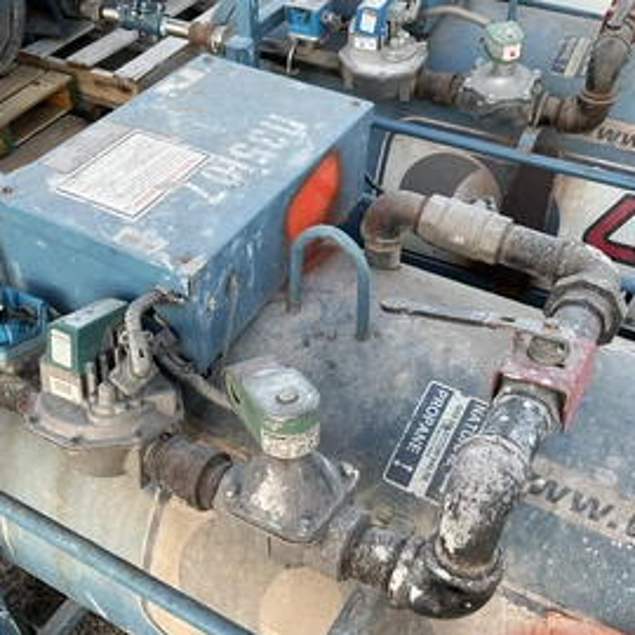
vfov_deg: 43.8
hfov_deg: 43.8
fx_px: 789
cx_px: 301
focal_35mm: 38
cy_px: 334
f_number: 1.8
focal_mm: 3
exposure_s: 1/122
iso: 50
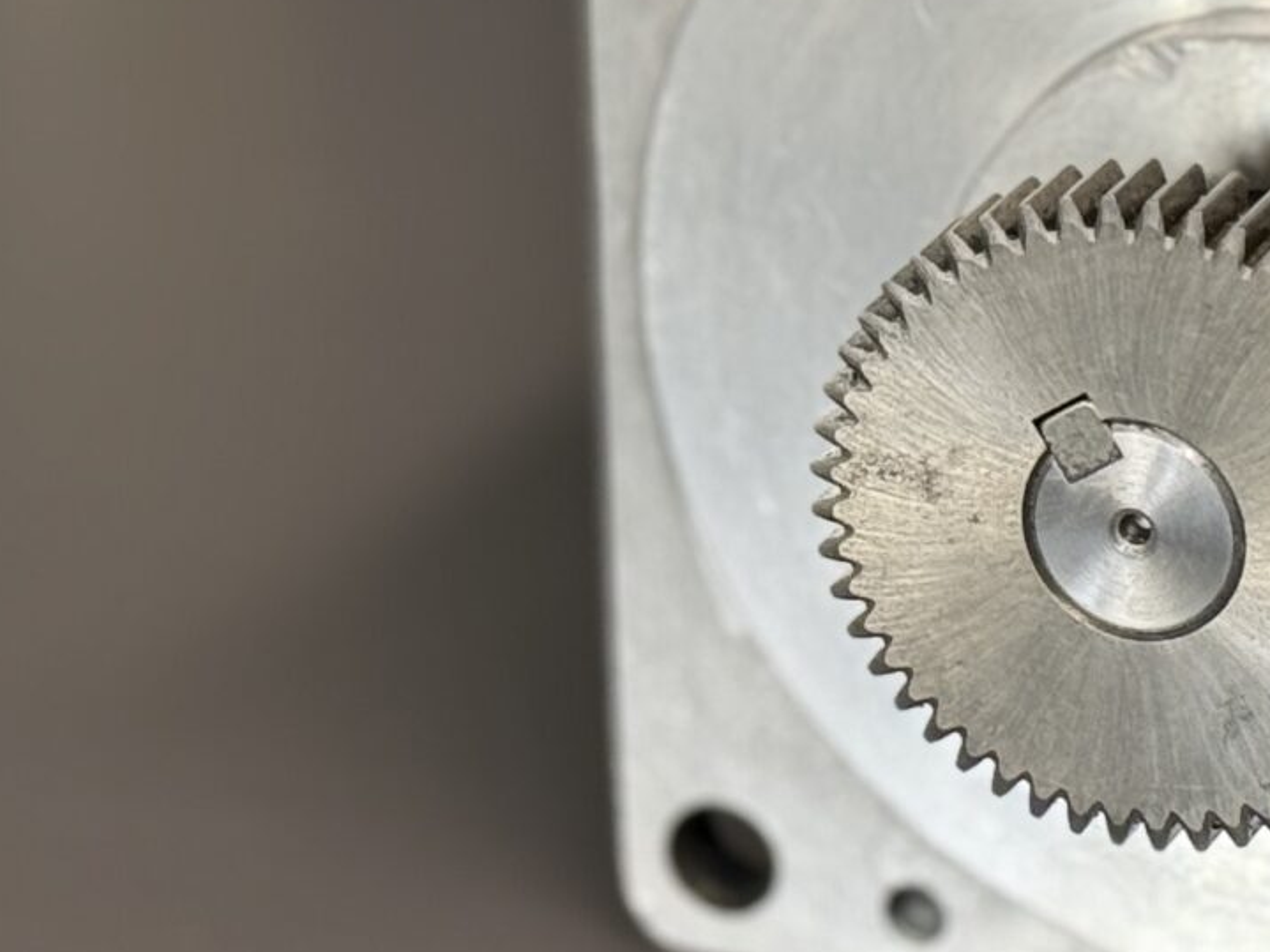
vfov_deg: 8.7
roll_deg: +0.1
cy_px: 286
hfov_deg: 11.5
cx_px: 1231
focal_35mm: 171
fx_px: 6273
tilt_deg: -20.2
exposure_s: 1/50
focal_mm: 6.76
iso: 125
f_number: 1.78
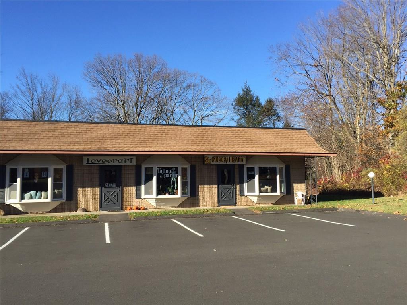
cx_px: 204
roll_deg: +0.0
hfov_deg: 61.7
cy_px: 152
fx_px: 341
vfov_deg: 48.2
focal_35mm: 29
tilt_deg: +3.0
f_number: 2.2
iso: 32
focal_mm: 4.15
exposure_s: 1/1068
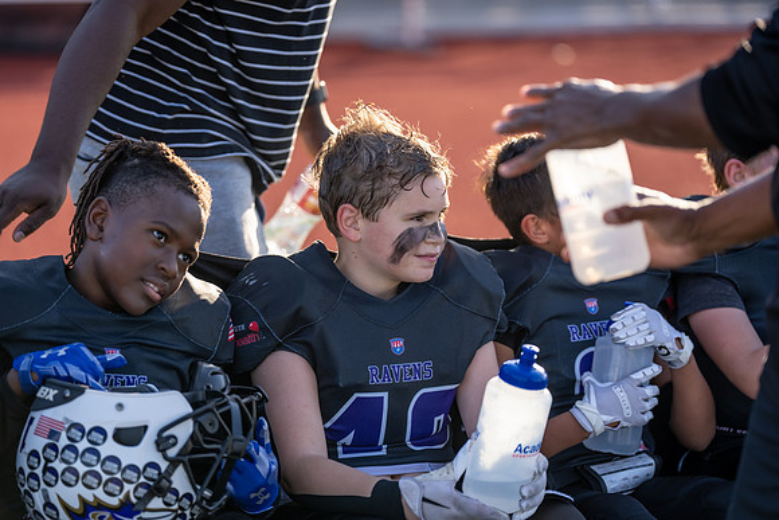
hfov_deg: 15.4
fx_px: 2879
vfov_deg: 10.3
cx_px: 390
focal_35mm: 133
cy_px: 260
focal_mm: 133
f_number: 2.8
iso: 100
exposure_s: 1/640
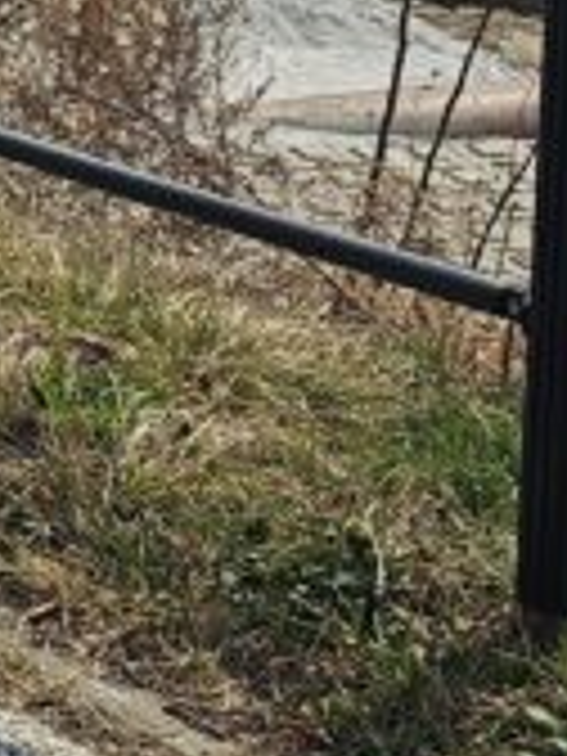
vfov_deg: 13.3
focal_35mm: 146
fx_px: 3189
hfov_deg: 8.6
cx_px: -1098
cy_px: -45
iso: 50
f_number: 1.8
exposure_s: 1/6873
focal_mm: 5
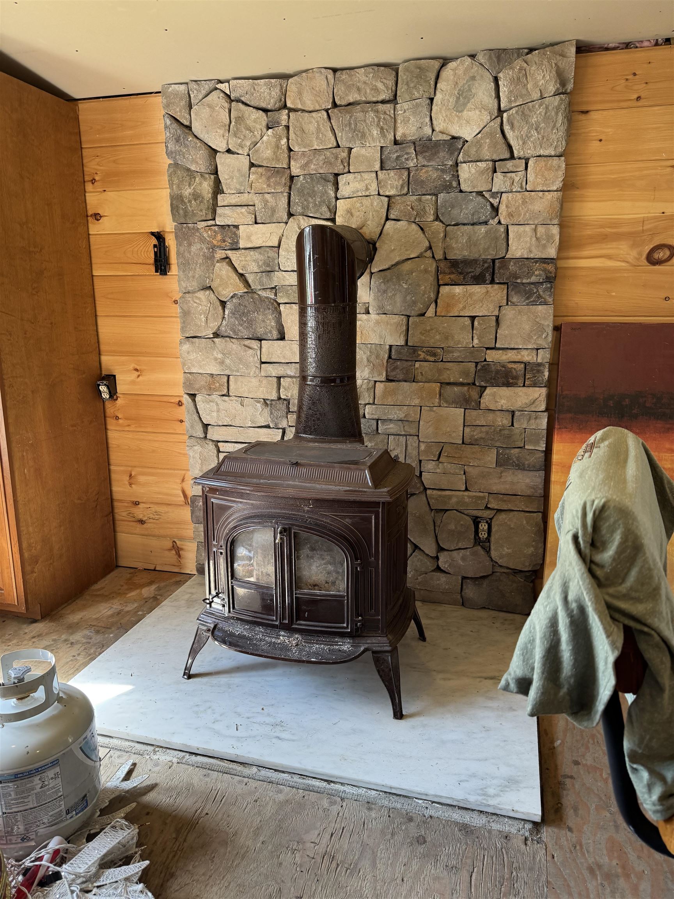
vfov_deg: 71.6
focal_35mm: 24
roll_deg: +2.0
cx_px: 337
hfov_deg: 56.8
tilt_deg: -13.4
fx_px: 623
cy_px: 450
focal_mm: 6.76
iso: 160
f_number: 1.78
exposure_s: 1/121
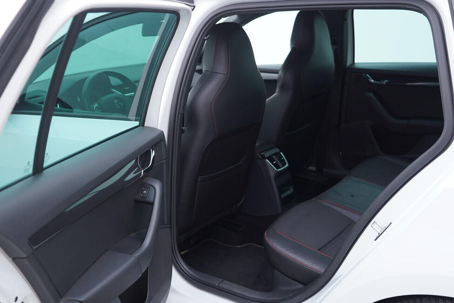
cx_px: 213
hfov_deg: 48.4
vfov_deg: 33.4
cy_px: 156
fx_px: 504
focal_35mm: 40
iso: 125
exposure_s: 1/40
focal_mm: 24
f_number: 2.8
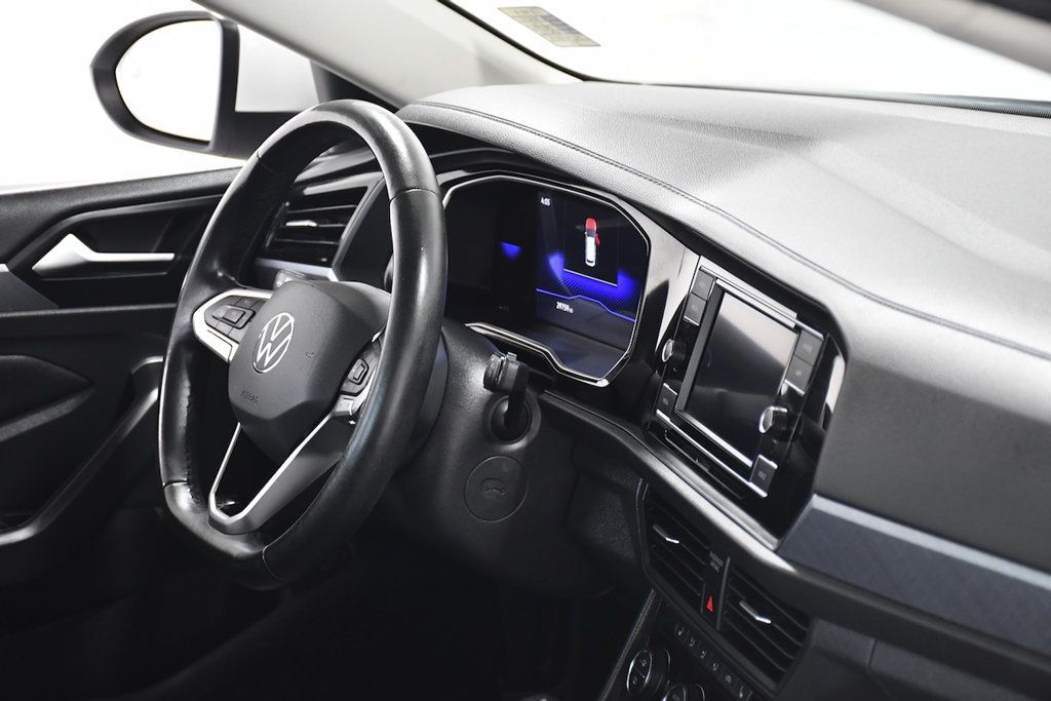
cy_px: 350
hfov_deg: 22.6
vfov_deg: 15.2
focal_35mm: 90
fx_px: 2628
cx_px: 526
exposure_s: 1/80
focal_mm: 60
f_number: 5.6
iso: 2000
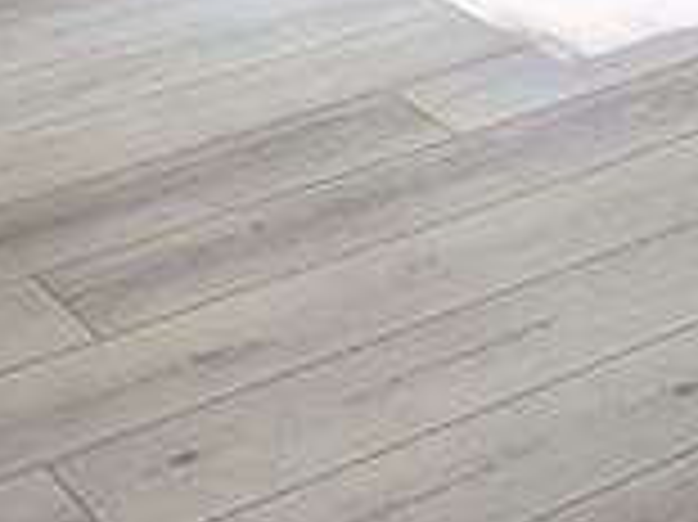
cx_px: 486
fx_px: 2136
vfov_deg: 13.3
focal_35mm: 106
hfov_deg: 18.5
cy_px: -230
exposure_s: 1/120
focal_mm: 2.35
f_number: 2.2
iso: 62
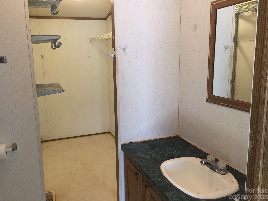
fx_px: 232
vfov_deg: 46.8
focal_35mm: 30
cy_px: 100
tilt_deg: -8.2
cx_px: 130
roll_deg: +0.7
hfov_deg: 60.0
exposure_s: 1/30
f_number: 2.2
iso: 100
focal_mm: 4.15
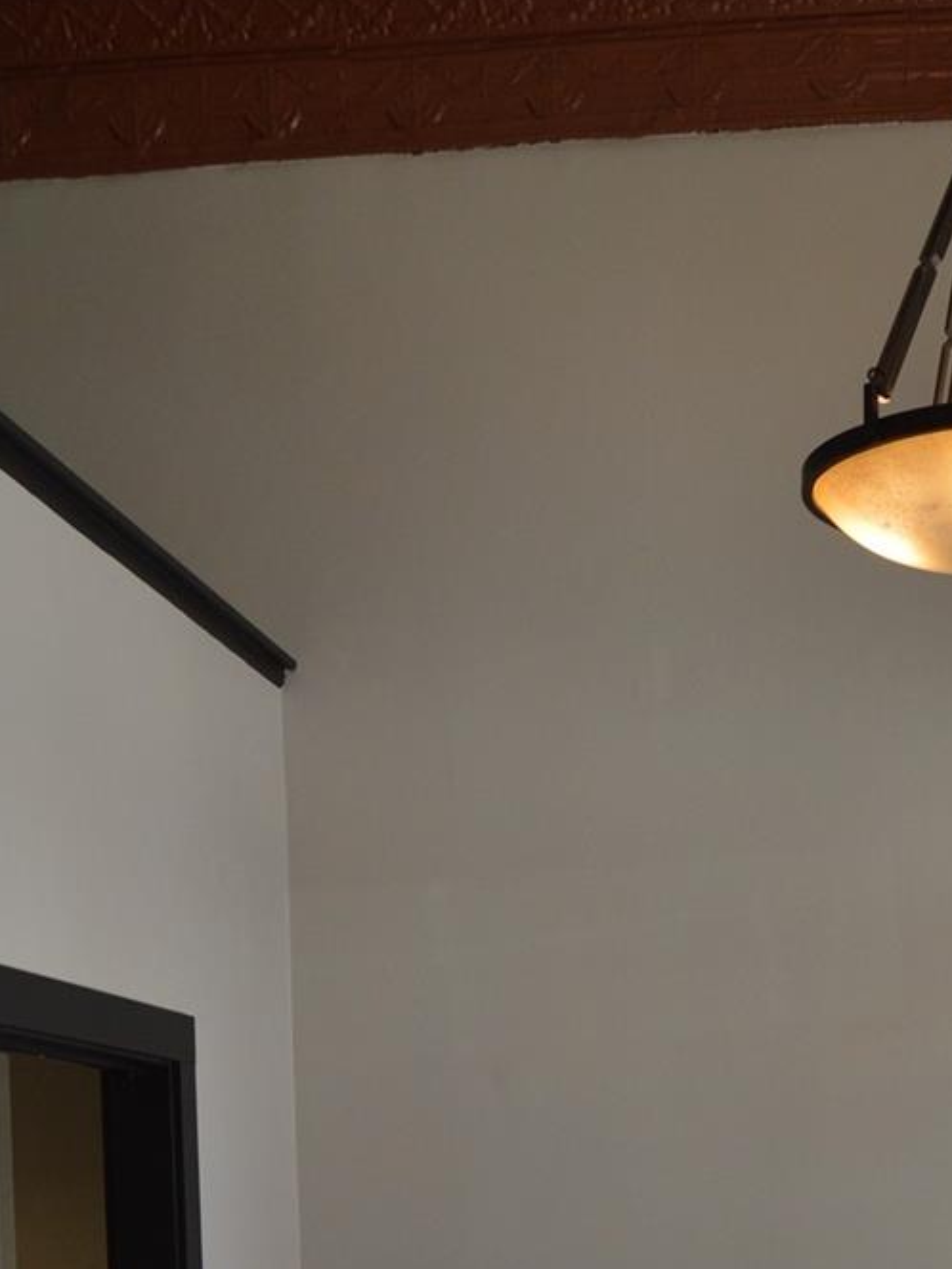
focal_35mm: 60
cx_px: 838
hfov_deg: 23.8
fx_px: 2200
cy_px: 1350
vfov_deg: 29.4
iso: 400
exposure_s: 1/100
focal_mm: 18
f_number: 5
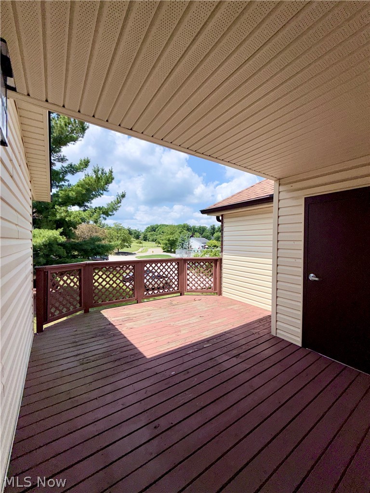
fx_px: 200
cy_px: 246
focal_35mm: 14
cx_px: 185
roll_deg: +0.0
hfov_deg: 85.7
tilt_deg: -1.0
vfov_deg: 102.1
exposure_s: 1/2410
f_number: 2.2
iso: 16
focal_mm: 2.22
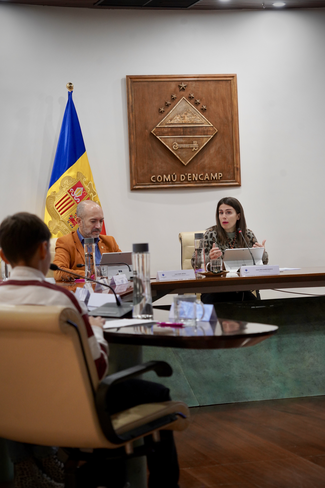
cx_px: 162
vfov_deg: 23.9
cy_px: 244
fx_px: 1151
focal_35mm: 85
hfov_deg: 16.1
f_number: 5.6
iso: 3200
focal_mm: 85
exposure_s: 1/160
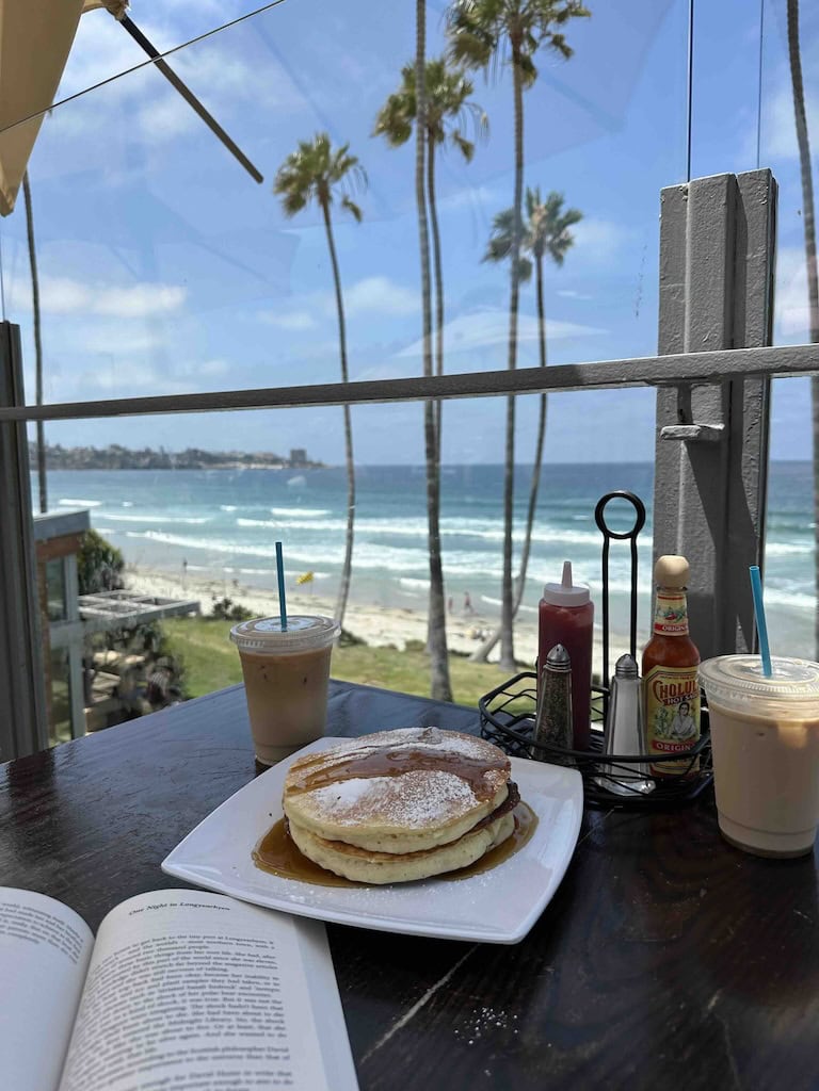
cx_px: 410
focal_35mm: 24
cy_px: 546
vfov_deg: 71.6
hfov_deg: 56.8
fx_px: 757
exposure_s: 1/4762
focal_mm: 6.9
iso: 80
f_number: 1.8
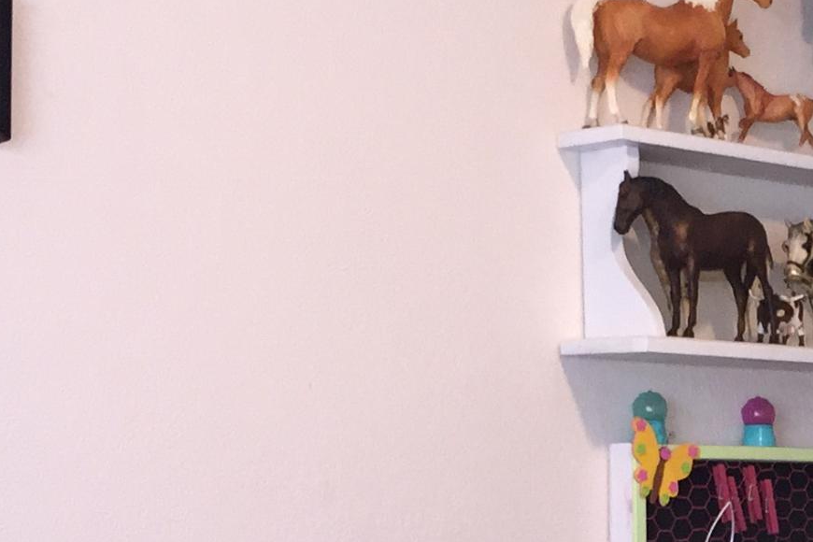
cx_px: 870
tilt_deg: -4.7
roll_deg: -0.4
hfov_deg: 18.9
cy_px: 735
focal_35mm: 104
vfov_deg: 12.7
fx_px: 2348
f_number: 2.2
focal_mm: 4.15
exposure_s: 1/30
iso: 125
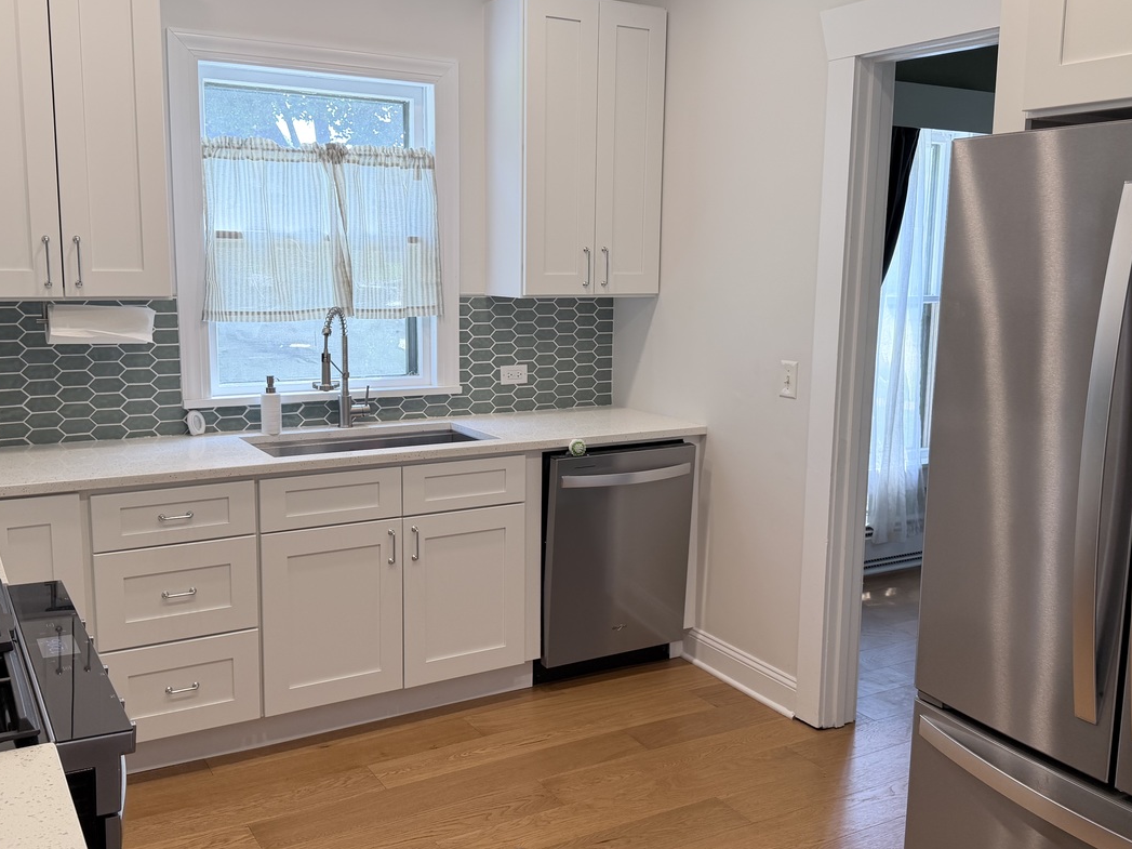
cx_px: 542
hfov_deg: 55.3
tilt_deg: -9.3
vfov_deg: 42.9
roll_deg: -0.4
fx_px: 1079
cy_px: 419
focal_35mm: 33
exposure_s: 1/180
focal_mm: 6.76
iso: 100
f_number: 1.78
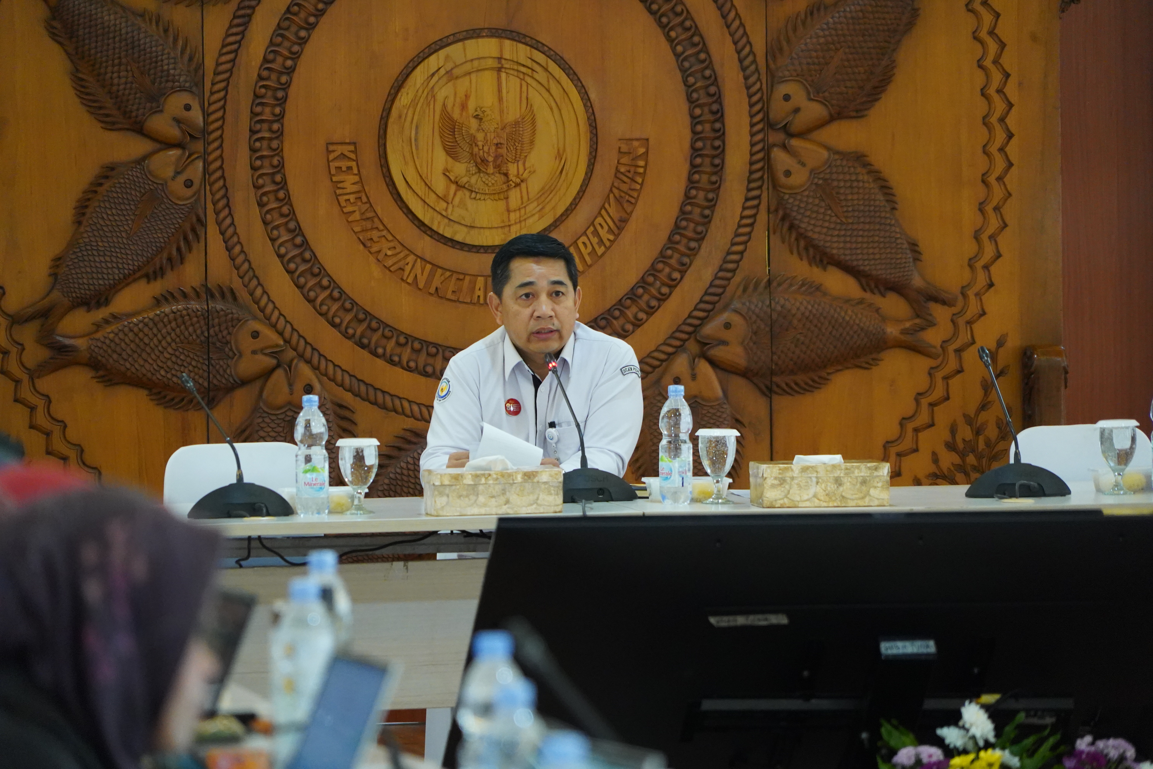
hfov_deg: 8.6
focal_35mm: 240
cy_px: 384
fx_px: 7686
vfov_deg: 5.7
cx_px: 576
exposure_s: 1/125
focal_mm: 240
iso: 8000
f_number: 6.3
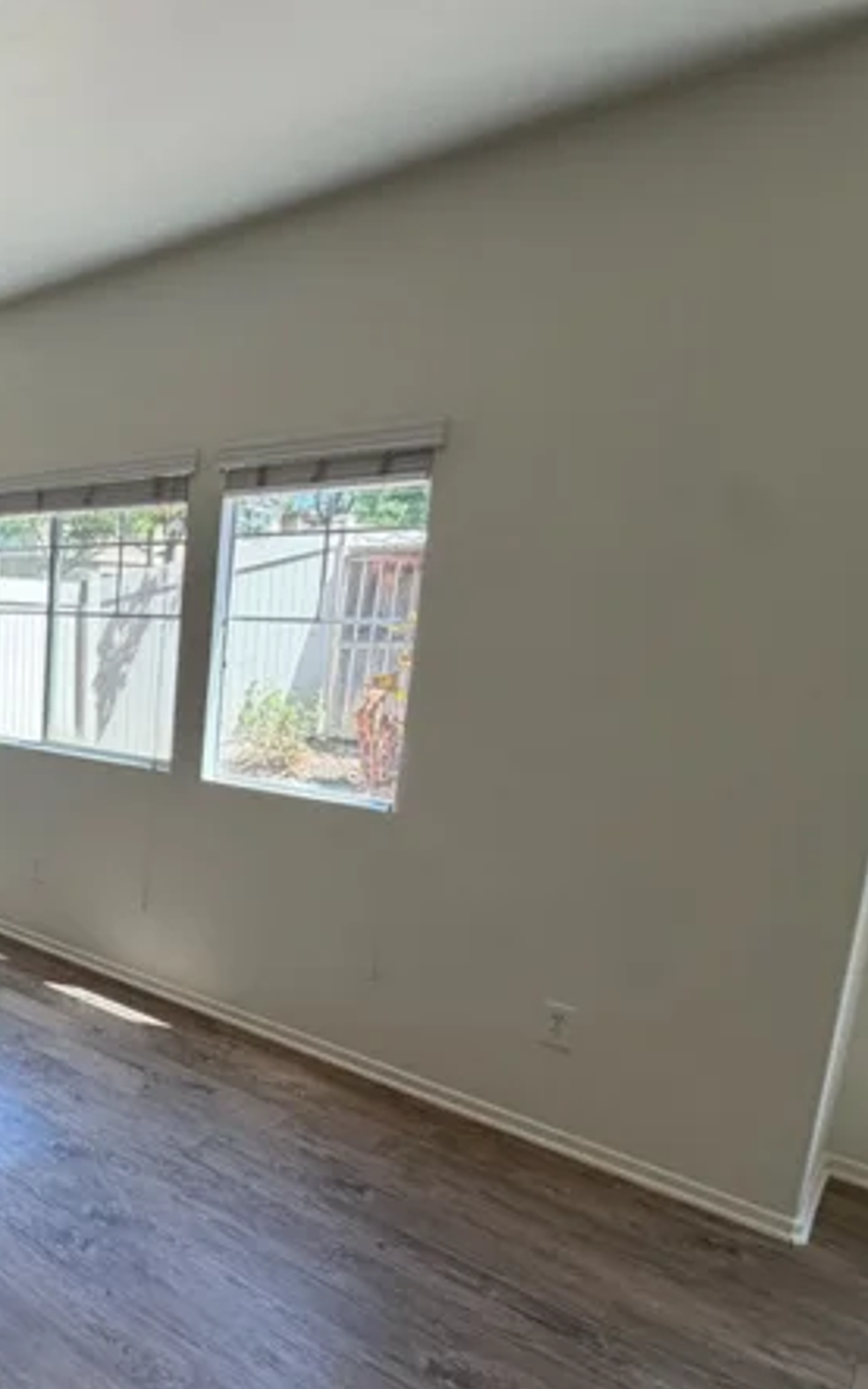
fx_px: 946
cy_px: 774
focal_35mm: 25
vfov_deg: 72.3
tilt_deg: -10.4
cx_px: -64
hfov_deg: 40.7
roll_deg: -1.4
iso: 64
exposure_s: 1/121
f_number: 2.2
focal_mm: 2.22
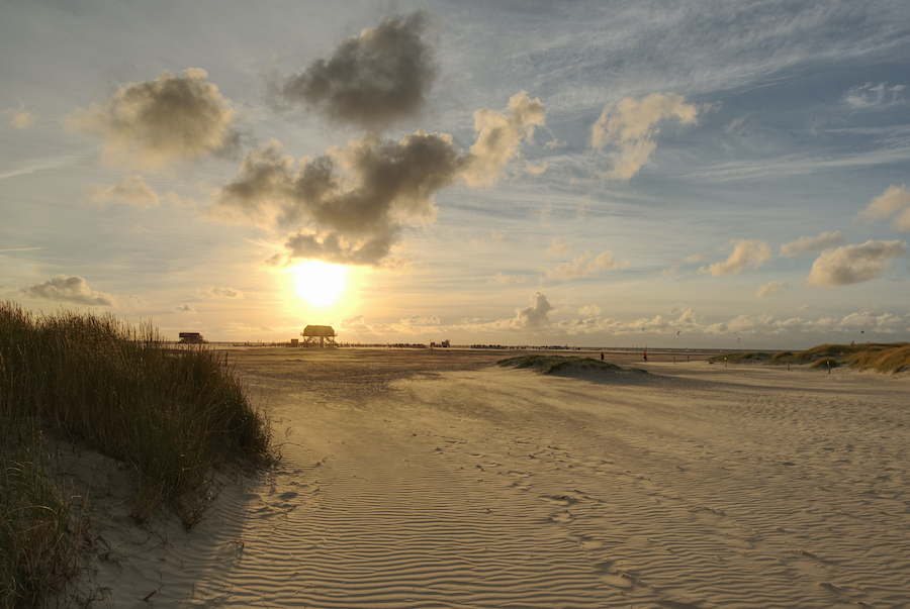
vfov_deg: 67.6
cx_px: 455
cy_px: 304
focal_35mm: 18
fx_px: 456
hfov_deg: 89.9
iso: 125
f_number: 8
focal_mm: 18
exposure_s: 1/800
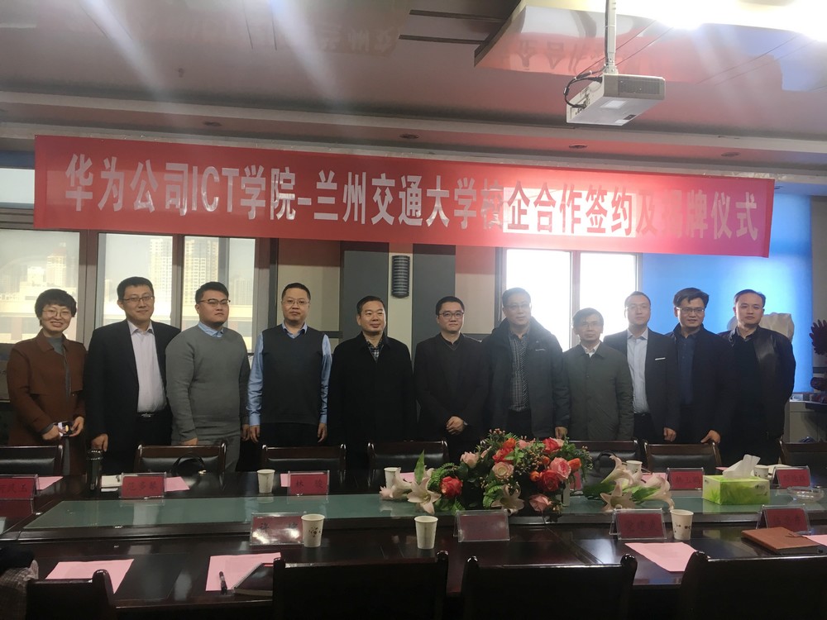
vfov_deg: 48.2
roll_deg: -0.7
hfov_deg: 61.7
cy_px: 310
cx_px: 414
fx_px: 693
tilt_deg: +2.3
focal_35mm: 29
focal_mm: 4.15
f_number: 2.2
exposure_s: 1/33
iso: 80
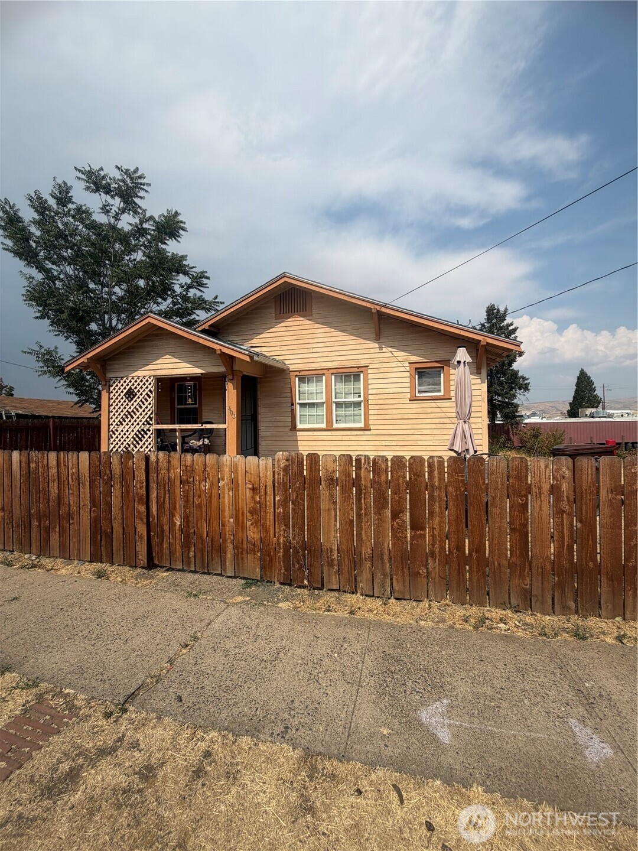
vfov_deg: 102.1
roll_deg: +0.7
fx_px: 344
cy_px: 426
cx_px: 319
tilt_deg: +1.2
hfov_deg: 85.7
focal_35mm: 14
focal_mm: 2.22
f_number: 2.2
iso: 20
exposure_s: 1/1368
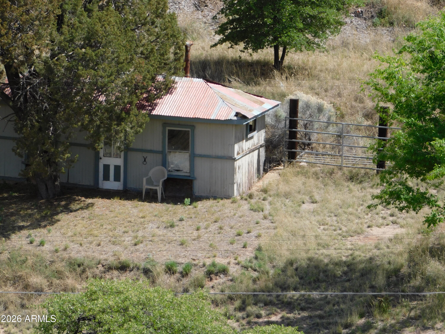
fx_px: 4744
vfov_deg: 4.0
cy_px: 167
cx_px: 222
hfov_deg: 5.4
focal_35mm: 369
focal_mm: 65.4
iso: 125
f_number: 5.8
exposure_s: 1/400
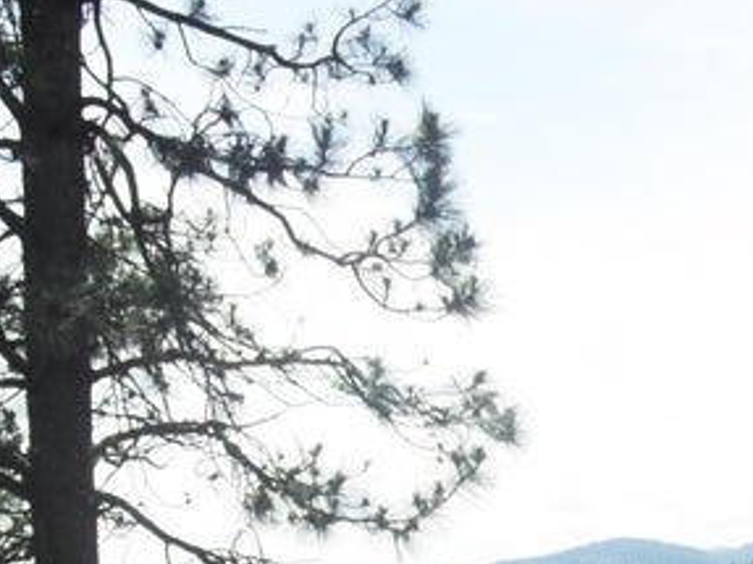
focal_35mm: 104
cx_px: 859
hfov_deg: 18.1
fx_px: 2261
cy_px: 784
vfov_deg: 13.6
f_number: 8.4
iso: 100
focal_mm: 6.3
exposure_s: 1/125
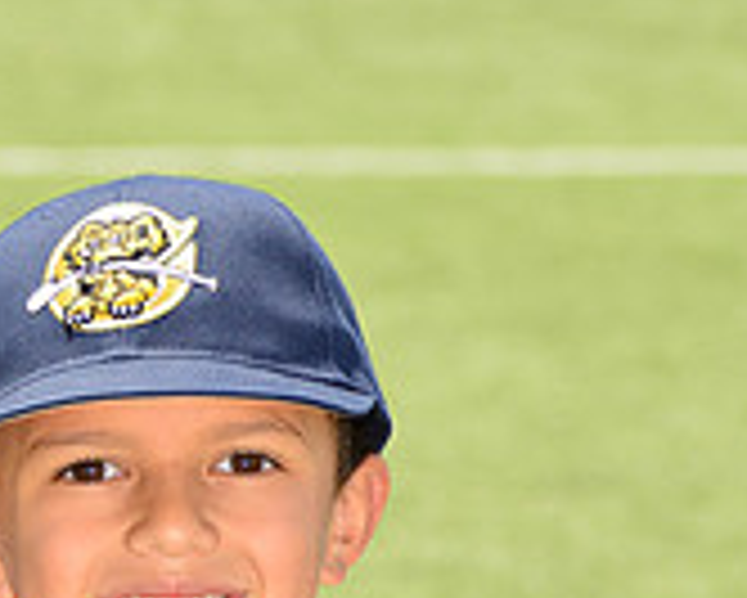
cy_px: 816
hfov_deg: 4.1
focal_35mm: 475
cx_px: 130
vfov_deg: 3.3
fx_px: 10508
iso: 250
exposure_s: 1/250
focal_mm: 145
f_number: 11
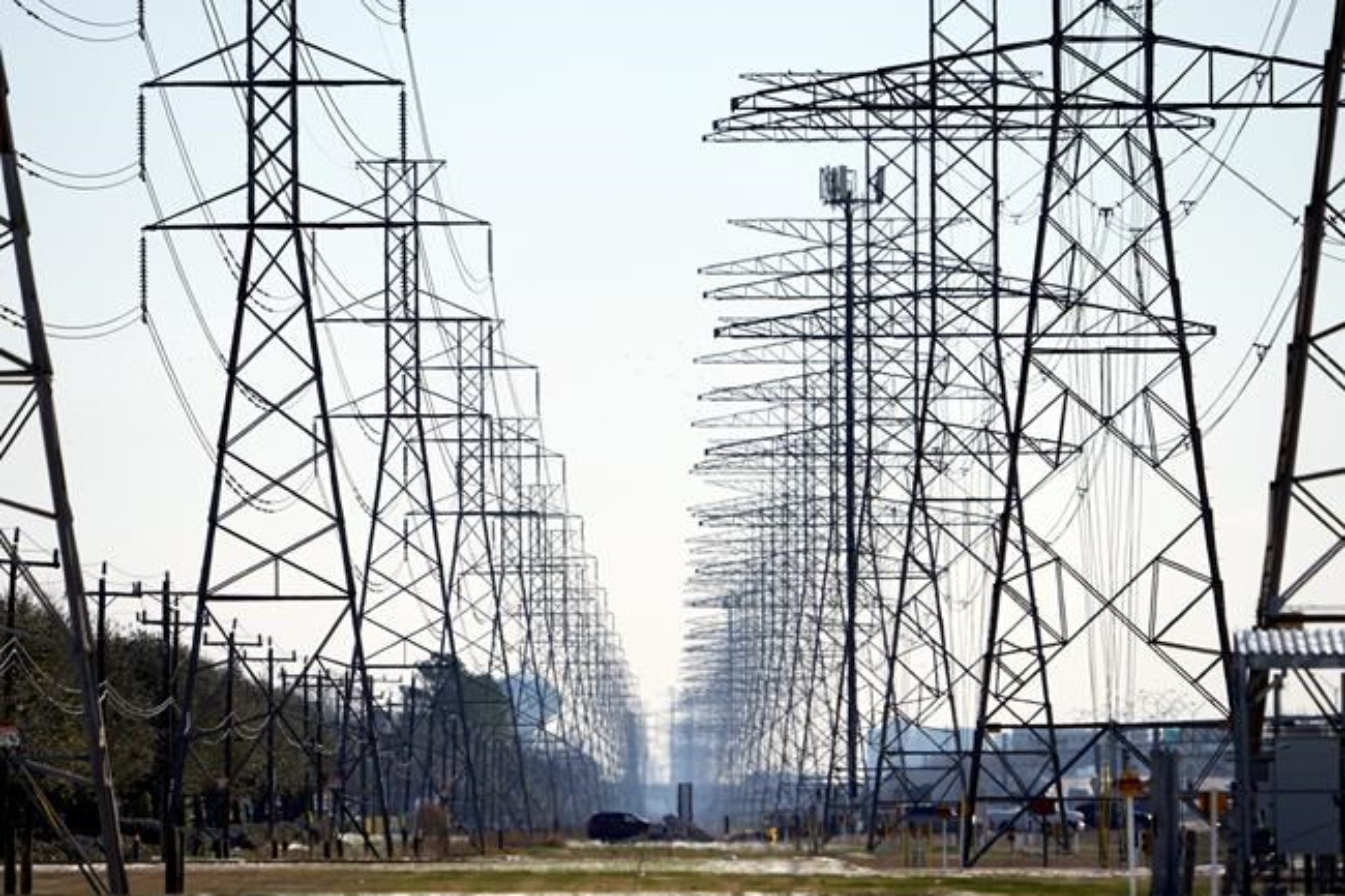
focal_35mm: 437
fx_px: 16322
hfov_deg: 4.7
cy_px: 448
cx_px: 672
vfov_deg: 3.1
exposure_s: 1/1000
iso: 100
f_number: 6.3
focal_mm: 437
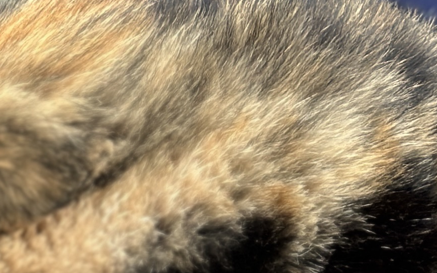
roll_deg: +1.3
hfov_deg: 8.7
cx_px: 636
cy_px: -374
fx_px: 2810
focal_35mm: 236
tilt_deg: -5.8
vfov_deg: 5.4
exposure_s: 1/1009
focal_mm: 6.86
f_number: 1.78
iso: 80
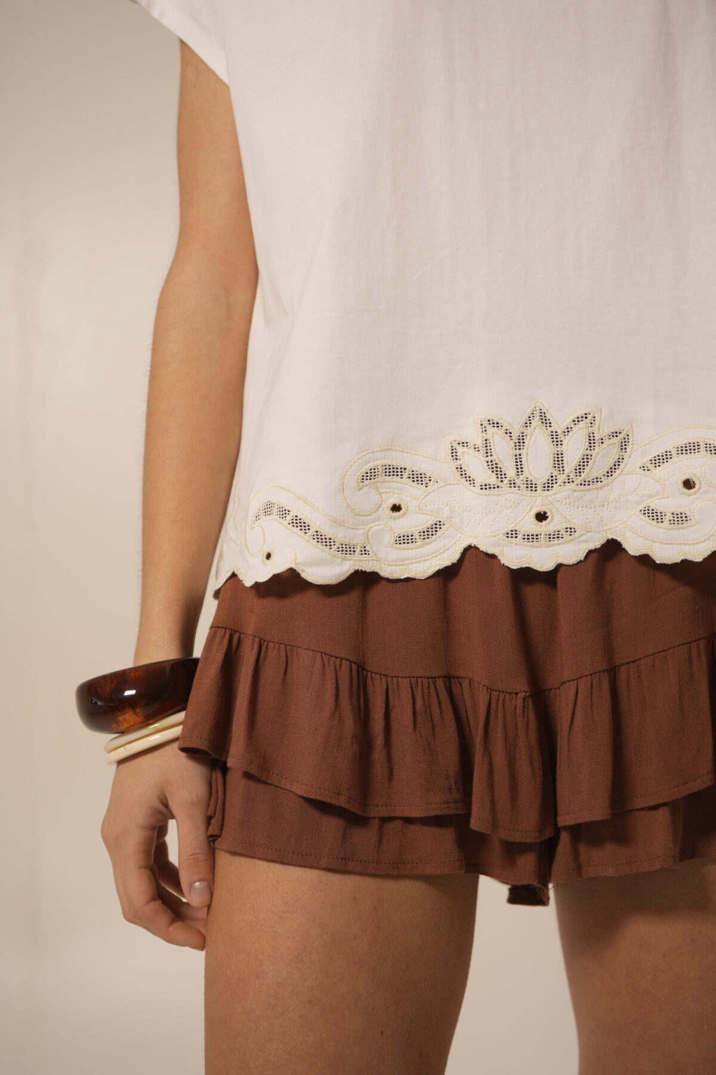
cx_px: 358
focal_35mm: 50
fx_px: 1492
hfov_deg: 27.0
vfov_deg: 39.6
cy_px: 538
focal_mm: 50
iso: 400
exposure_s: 1/50
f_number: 4
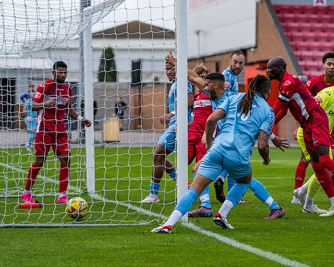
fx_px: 1946
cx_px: 253
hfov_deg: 9.8
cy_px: 164
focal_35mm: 197
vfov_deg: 7.8
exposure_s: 1/2000
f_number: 4
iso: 500
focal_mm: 135
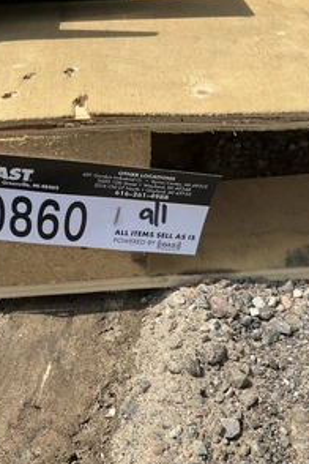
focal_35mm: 41
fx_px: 528
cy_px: 232
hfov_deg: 32.2
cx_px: 93
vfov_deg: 47.4
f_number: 1.8
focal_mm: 3
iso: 25
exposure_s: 1/1984
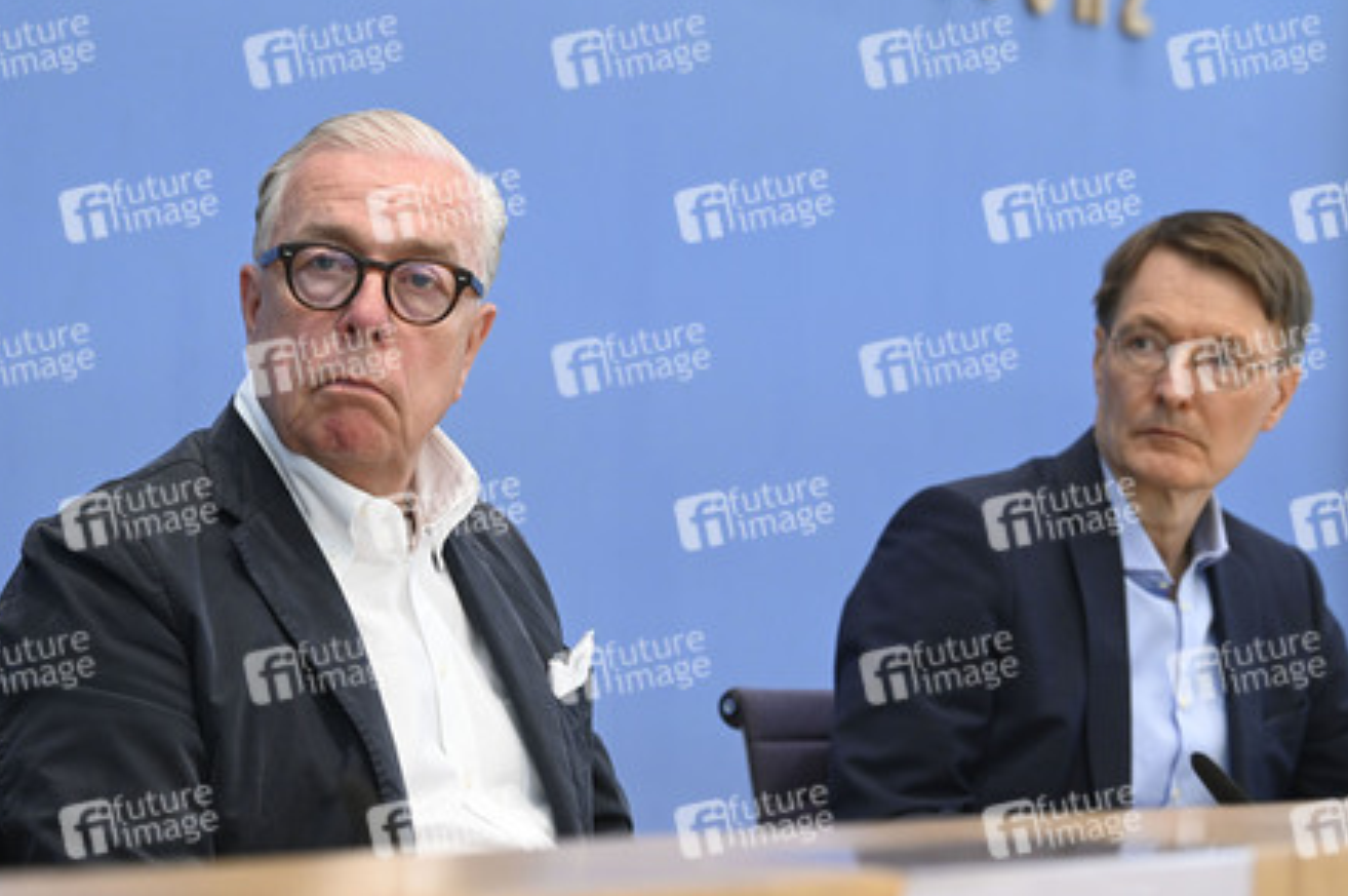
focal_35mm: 105
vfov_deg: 13.0
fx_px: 3927
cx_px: 672
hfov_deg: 19.5
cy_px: 437
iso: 4000
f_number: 5.6
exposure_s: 1/640
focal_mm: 102
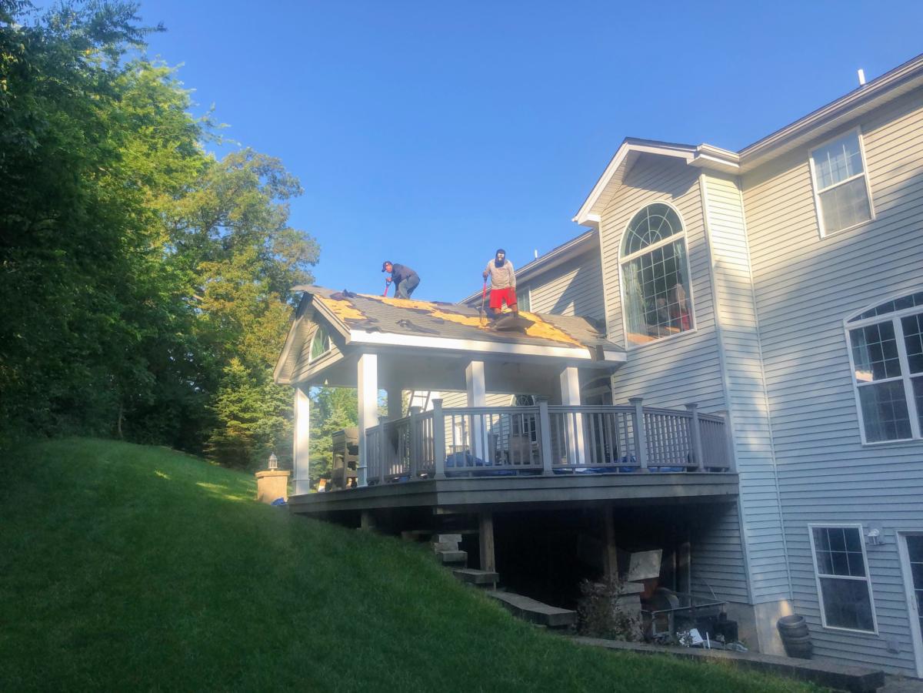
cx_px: 462
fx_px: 747
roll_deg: +3.0
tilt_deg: +13.0
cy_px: 346
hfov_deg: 63.4
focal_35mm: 28
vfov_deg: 49.7
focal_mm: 4
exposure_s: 1/1000
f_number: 1.8
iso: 20
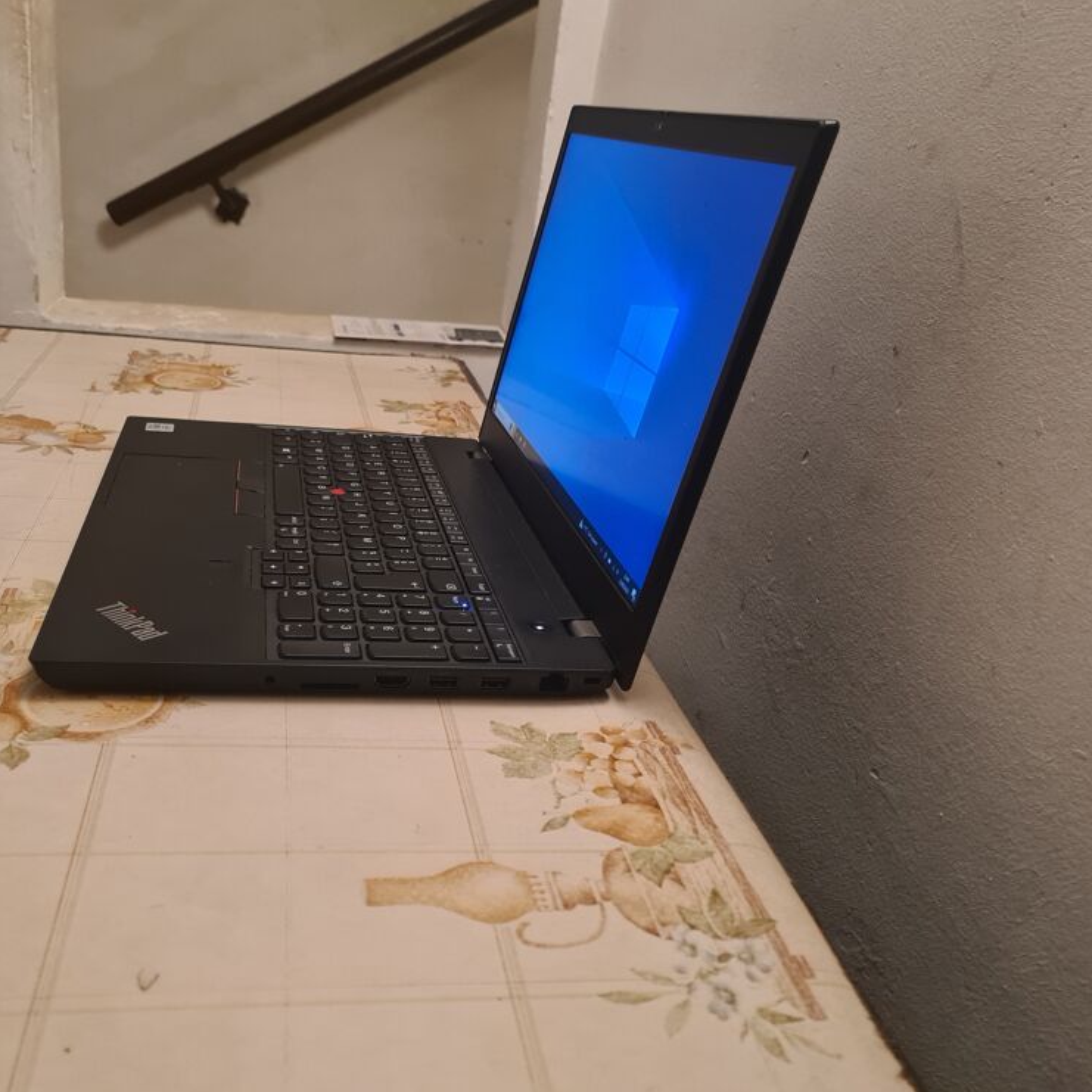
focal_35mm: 31
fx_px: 1106
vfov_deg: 52.5
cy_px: 551
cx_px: 498
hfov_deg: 52.5
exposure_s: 1/33
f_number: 1.8
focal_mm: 5.4
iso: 640
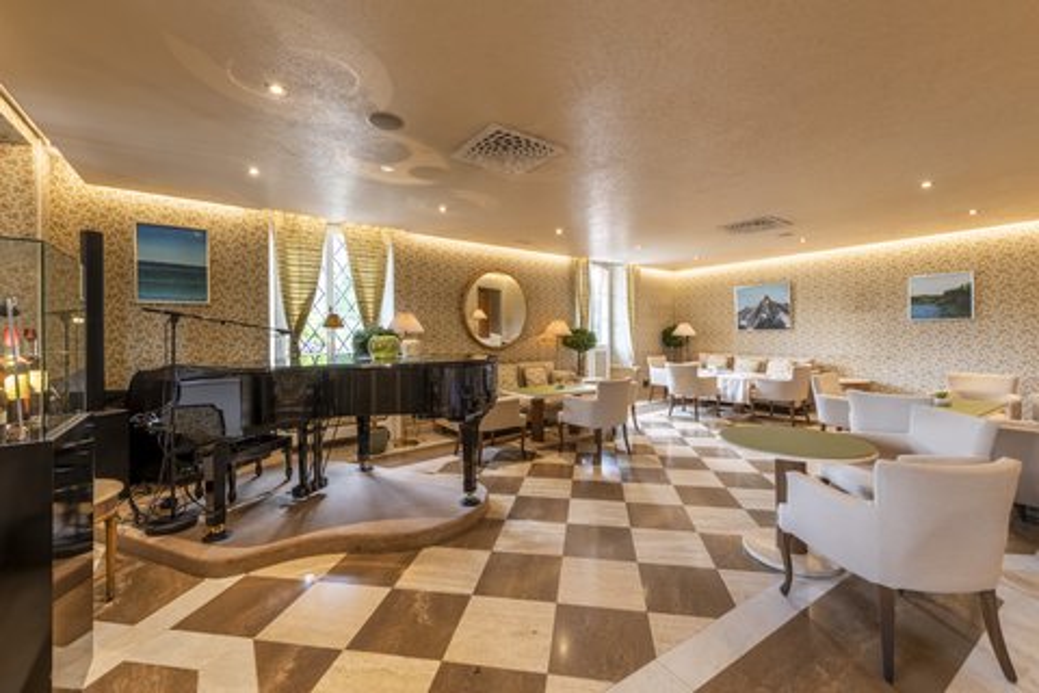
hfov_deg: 104.3
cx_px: 520
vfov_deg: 81.2
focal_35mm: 14
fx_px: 404
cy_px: 346
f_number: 11
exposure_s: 1/5
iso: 100
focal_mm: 14
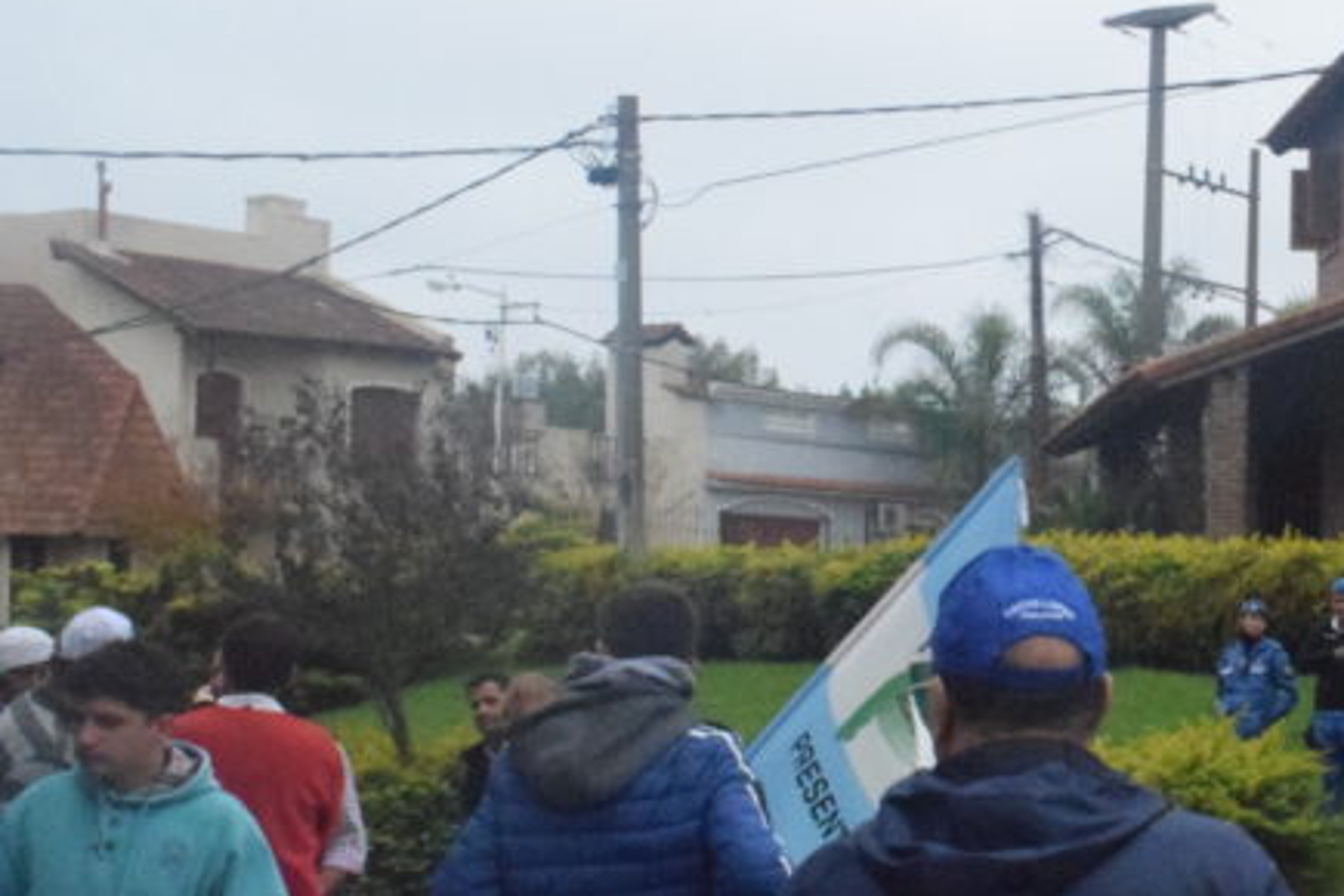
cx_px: 1520
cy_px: 619
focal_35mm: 69
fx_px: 2576
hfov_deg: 26.6
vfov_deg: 19.7
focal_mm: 20
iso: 12800
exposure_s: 1/1600
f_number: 20
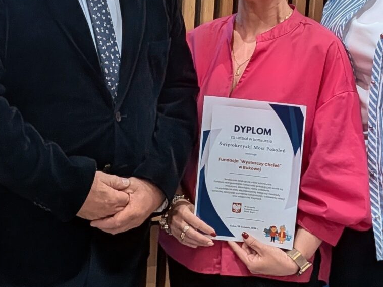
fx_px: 896
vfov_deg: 18.2
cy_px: 105
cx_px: 125
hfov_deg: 24.0
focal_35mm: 81
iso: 122
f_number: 1.7
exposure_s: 1/120
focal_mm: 4.53
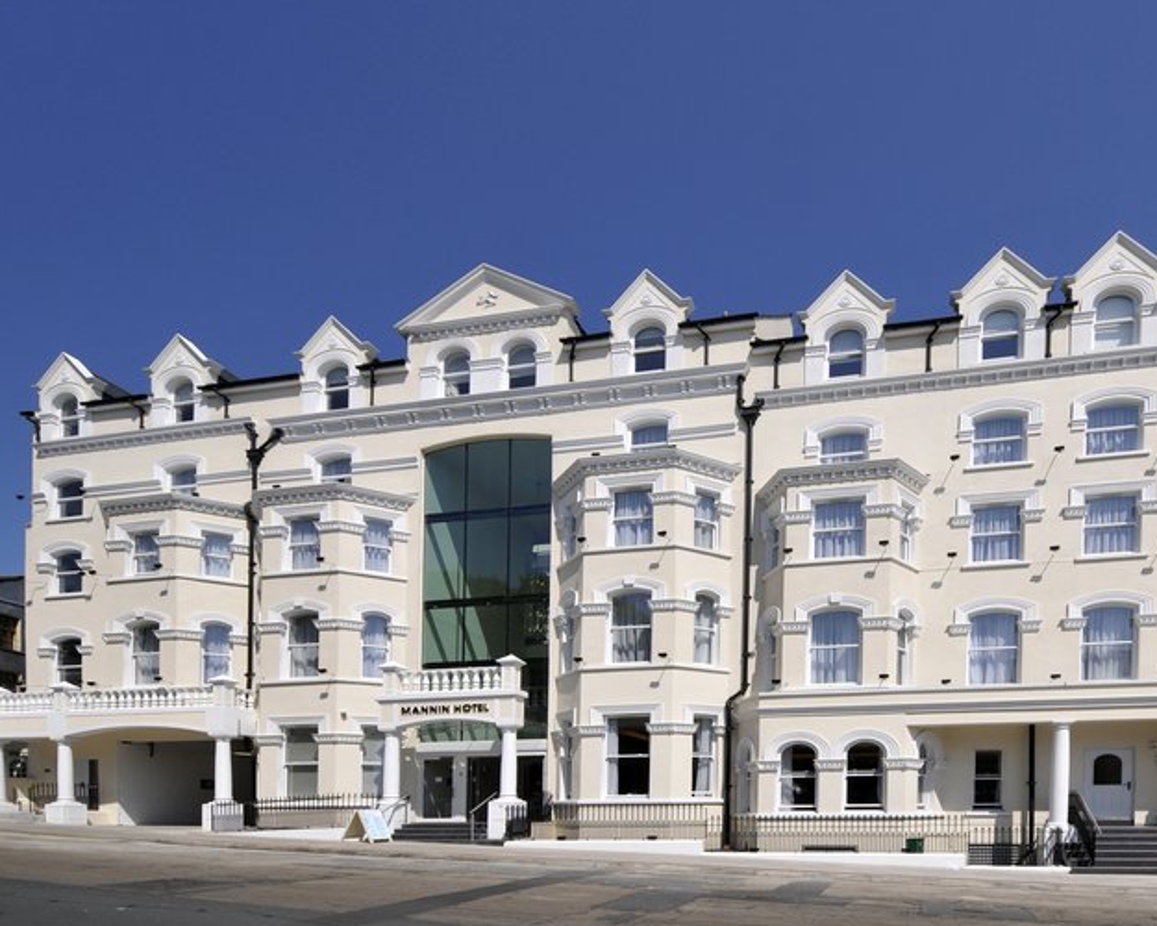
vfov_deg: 73.7
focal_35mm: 18
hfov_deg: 84.7
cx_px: 724
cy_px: 488
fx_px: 616
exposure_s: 1/1000
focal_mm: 10
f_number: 6.3
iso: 200
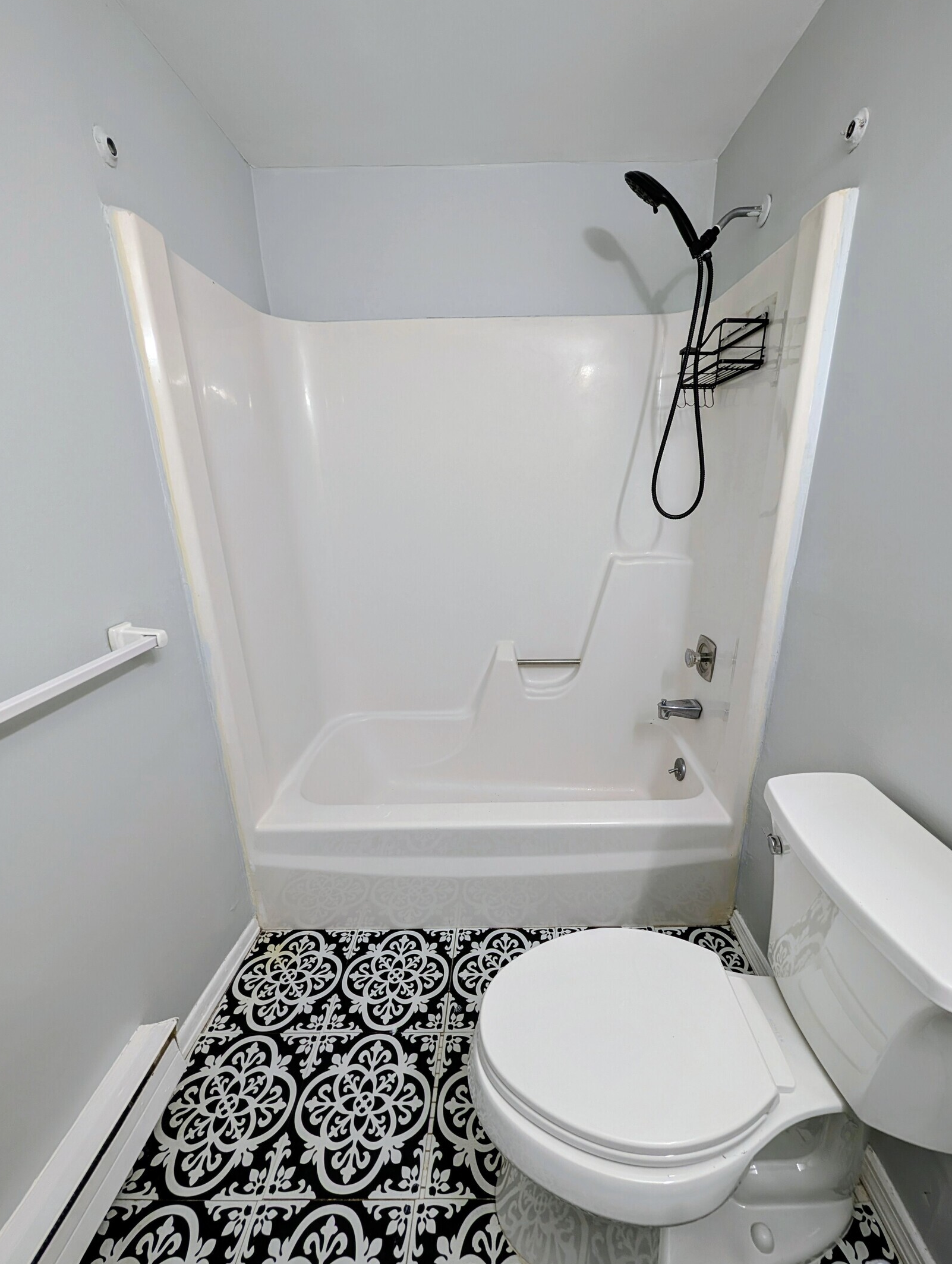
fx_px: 475
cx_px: 511
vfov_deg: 106.1
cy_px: 638
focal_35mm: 13
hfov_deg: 89.9
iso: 73
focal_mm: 2.02
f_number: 1.7
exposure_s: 1/24
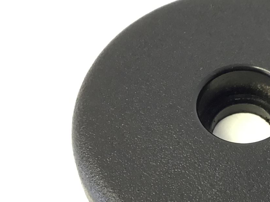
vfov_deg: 17.4
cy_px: 100
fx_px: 663
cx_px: 237
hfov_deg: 22.5
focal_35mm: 85
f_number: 2.4
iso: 64
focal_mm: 3.3
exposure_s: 1/30
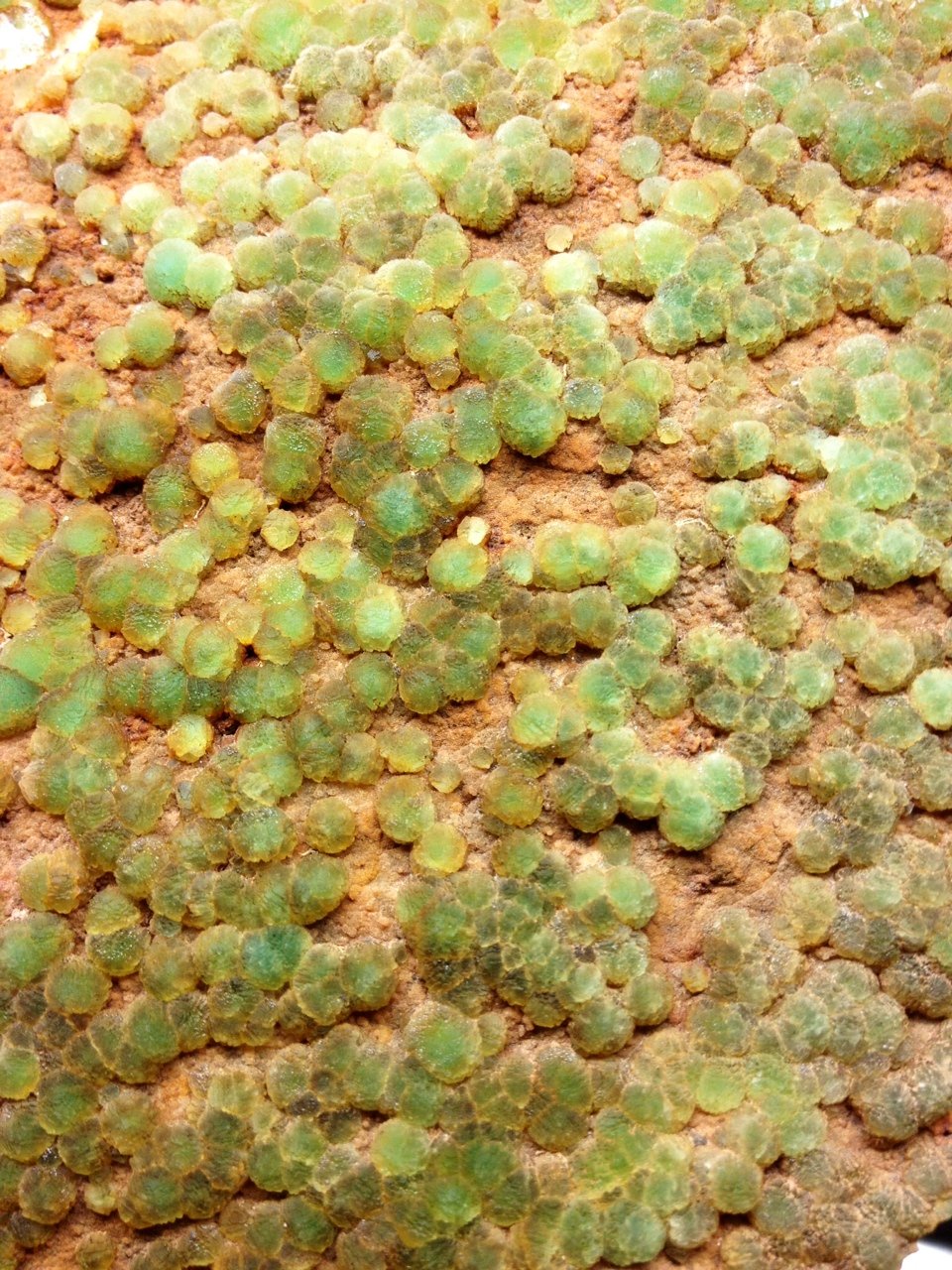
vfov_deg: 52.6
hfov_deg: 40.7
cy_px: 635
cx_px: 476
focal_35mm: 35
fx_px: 1283
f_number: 2.4
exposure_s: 1/60
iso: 64
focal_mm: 4.28
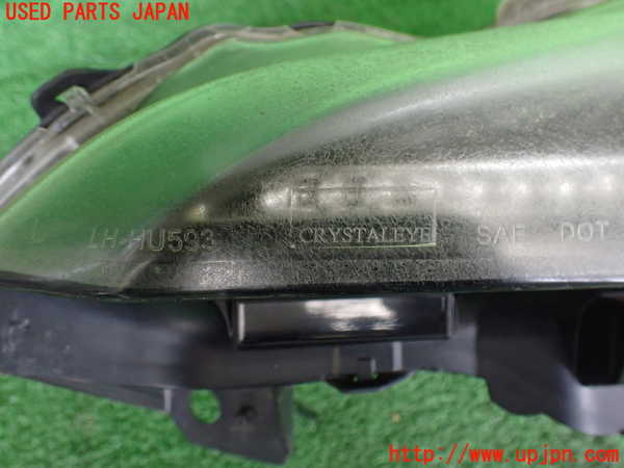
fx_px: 541
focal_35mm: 30
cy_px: 234
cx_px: 312
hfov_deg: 60.0
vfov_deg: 46.8
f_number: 2.3
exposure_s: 1/125
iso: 800
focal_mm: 5.4
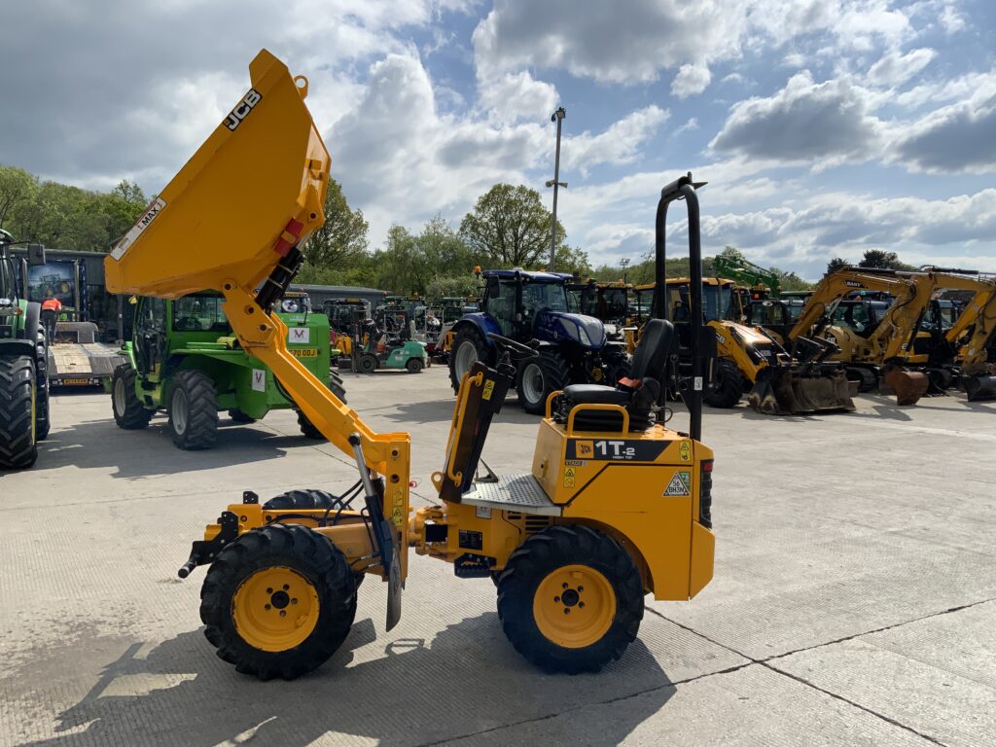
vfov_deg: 48.2
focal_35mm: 29
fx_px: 834
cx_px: 498
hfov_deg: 61.7
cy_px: 374
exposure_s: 1/4065
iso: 20
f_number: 1.8
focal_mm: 3
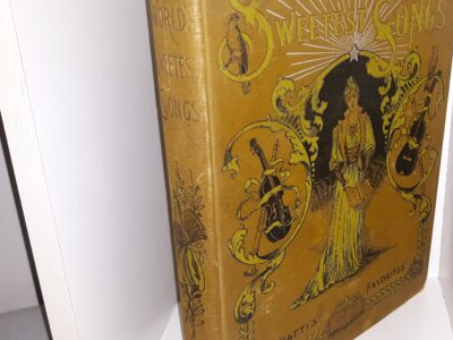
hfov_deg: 44.0
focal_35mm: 42
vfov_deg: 34.3
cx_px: 308
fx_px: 550
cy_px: 179
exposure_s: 1/40
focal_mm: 3.7
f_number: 1.7
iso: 50
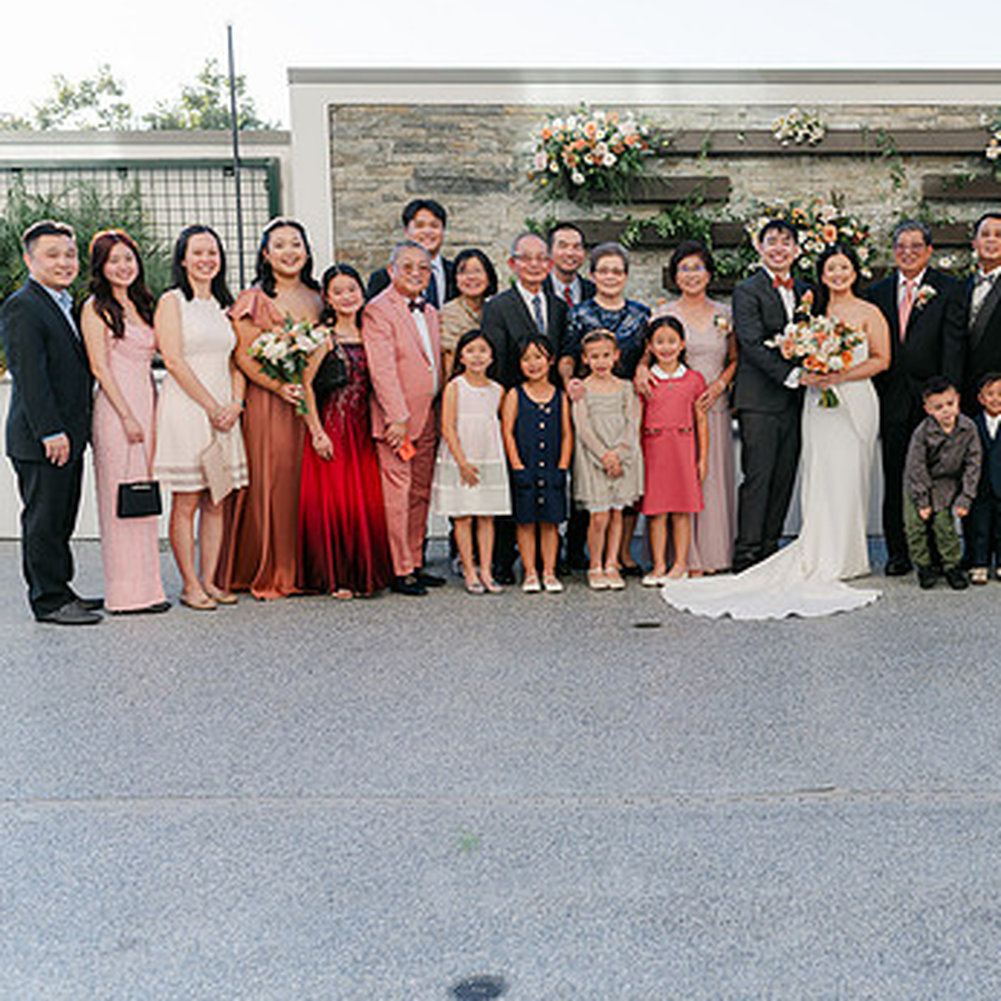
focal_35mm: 51
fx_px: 1669
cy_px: 469
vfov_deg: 33.4
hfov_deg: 32.3
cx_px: 836
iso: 100
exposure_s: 1/800
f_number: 4
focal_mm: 35
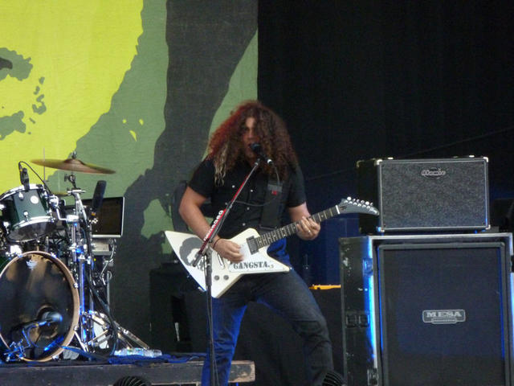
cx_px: 257
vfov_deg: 3.1
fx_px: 7127
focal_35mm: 480
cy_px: 193
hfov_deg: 4.1
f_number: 5.9
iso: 500
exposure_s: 1/125
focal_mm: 68.8
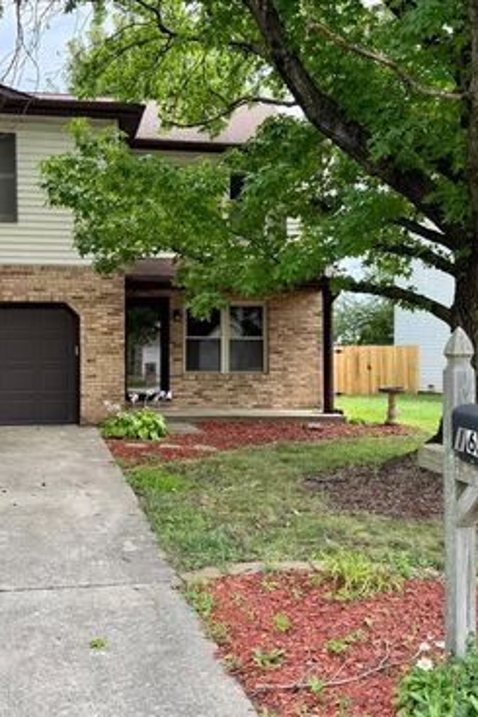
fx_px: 676
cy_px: 364
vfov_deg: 55.8
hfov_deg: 38.6
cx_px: 174
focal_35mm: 34
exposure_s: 1/792
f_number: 1.78
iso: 80
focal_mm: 6.76
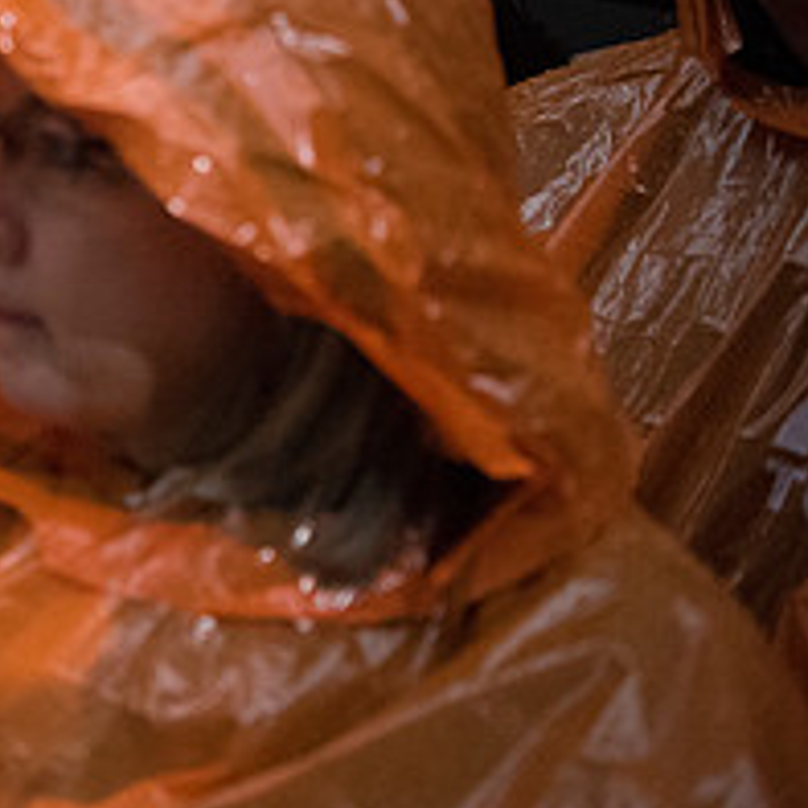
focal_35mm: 60
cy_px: 59
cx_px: -361
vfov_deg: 27.4
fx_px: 1584
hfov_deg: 23.6
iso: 10000
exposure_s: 1/2500
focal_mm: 24
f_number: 2.8
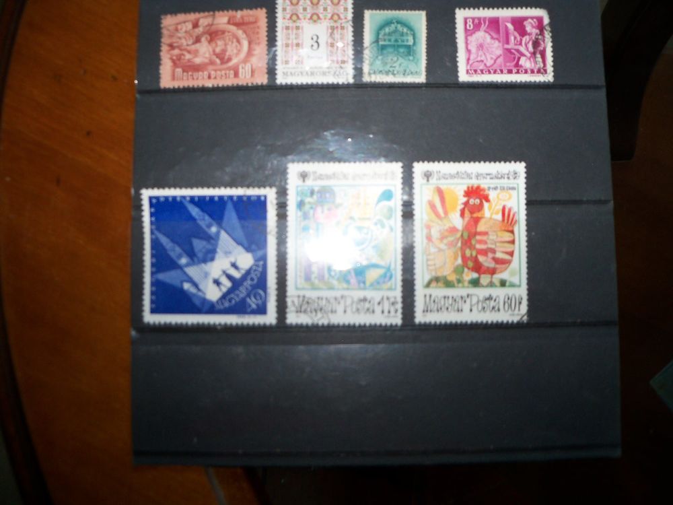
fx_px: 680
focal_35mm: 35
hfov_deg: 52.6
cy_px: 252
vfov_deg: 40.7
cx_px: 336
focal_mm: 6.2
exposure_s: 1/30
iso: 100
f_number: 3.5
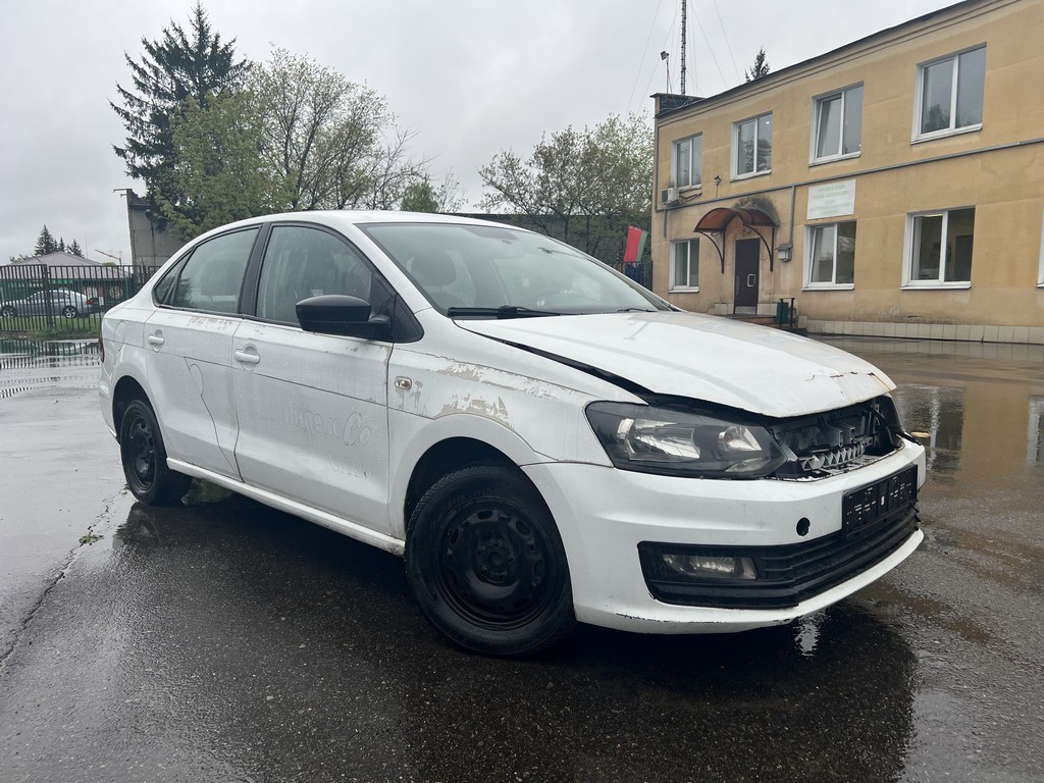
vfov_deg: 53.1
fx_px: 784
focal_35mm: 26
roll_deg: +1.1
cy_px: 392
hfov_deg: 67.3
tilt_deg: -6.9
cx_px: 522
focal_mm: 5.7
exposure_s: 1/797
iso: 50
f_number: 1.5
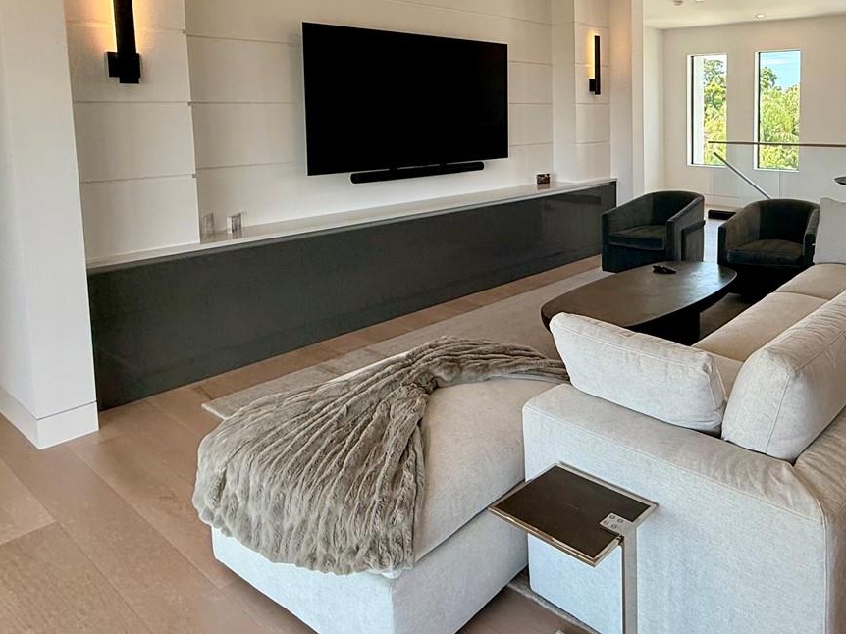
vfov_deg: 50.9
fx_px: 635
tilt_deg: -5.1
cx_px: 665
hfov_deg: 62.2
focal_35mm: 26
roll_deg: +0.0
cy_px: 162
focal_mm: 2.22
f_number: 2.2
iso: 64
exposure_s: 1/155
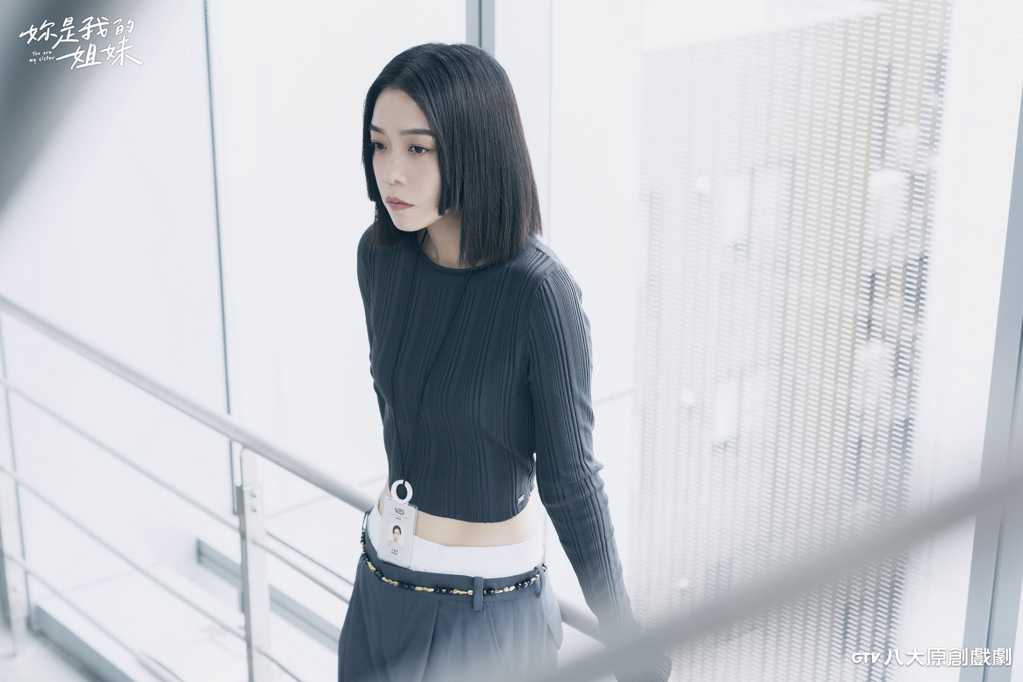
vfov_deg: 22.6
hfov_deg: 33.4
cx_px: 512
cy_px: 341
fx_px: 1705
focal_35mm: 60
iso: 800
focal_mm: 60
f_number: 4
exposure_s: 1/250
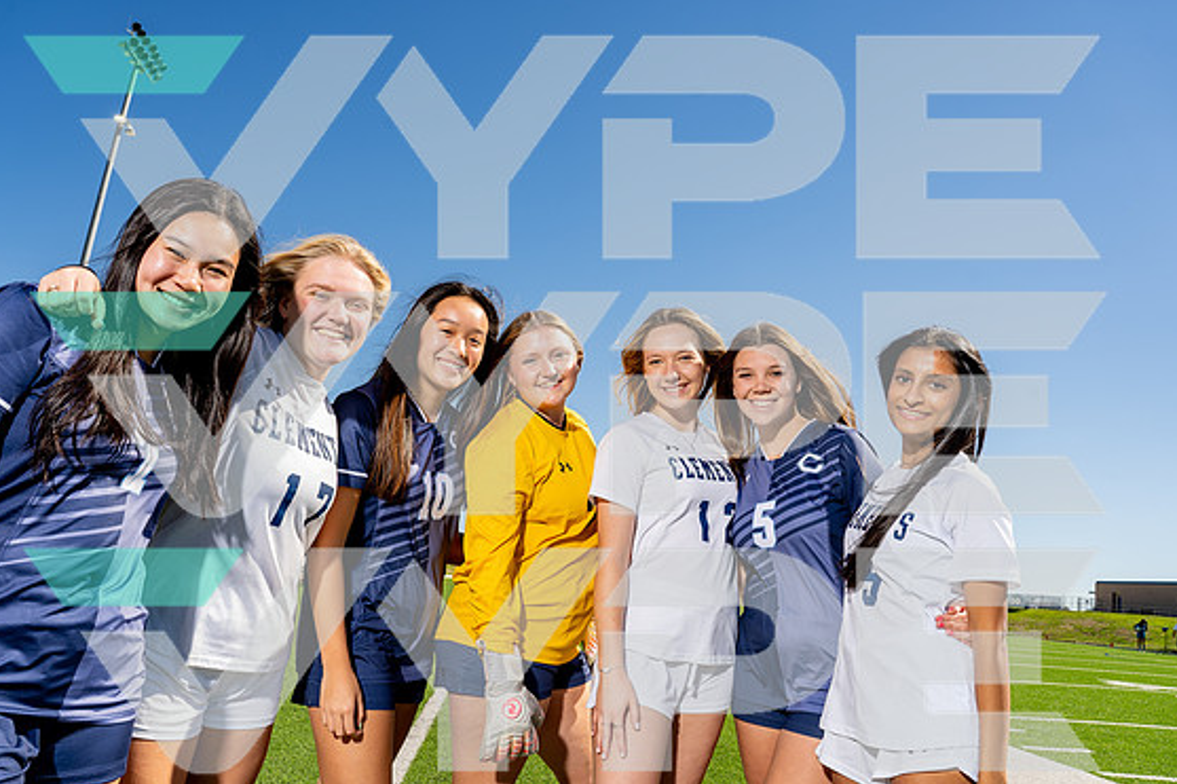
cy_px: 405
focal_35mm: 25
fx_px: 817
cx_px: 568
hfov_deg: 71.5
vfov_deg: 51.2
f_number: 8
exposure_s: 1/250
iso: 100
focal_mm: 24
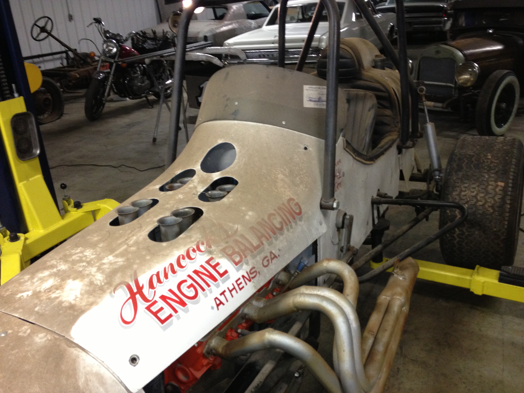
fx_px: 530
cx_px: 262
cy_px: 196
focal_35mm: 35
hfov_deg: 52.6
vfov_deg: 40.7
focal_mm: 4.28
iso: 200
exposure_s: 1/20
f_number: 2.4
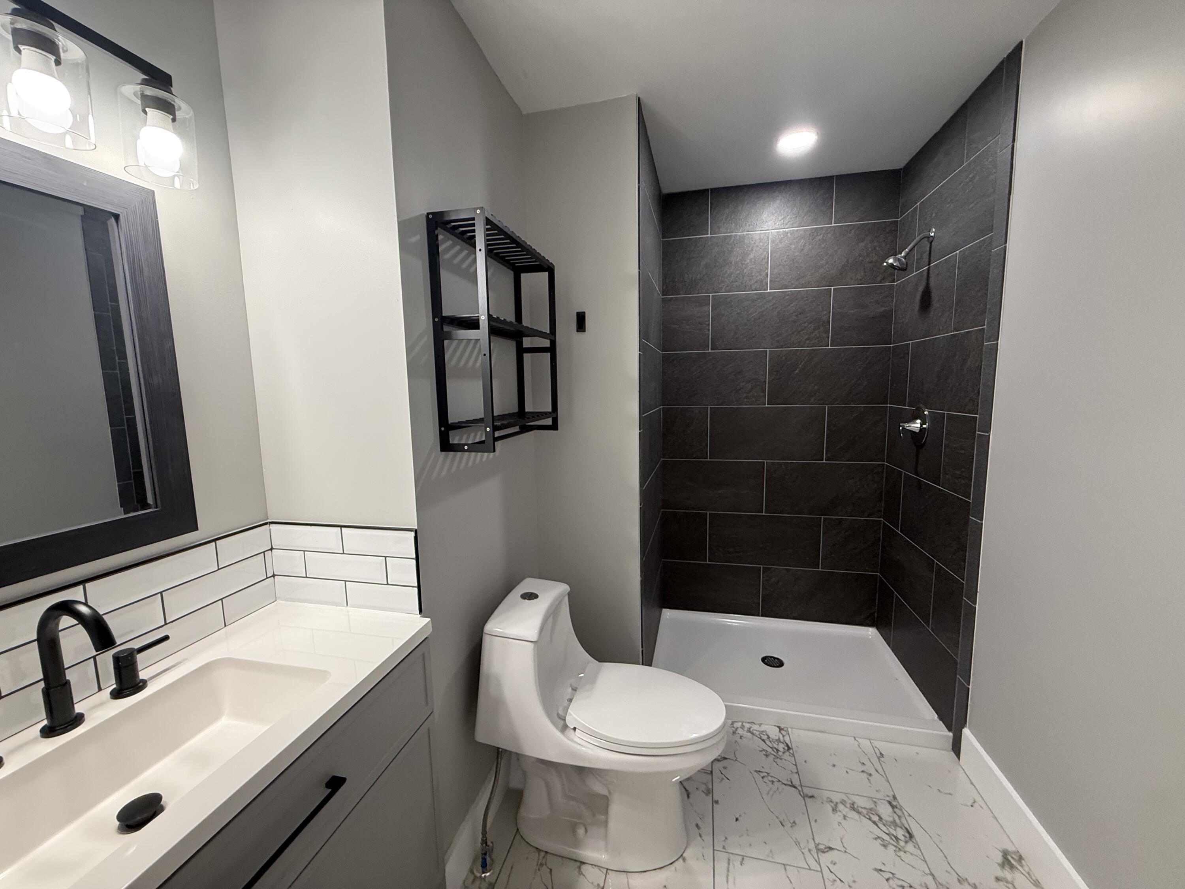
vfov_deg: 85.7
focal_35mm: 14
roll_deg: +1.5
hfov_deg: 102.1
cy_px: 444
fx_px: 479
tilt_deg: -5.9
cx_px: 592
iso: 250
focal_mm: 2.22
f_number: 2.2
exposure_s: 1/120
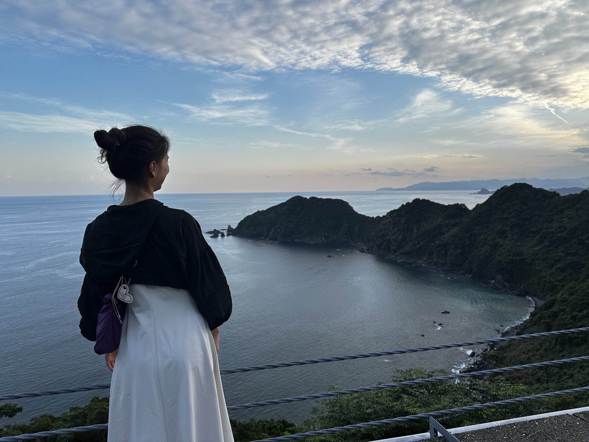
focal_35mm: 24
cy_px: 221
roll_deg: +0.1
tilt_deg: -3.9
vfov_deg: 56.8
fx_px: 408
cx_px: 294
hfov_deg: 71.6
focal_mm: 6.86
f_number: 1.78
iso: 80
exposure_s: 1/1256
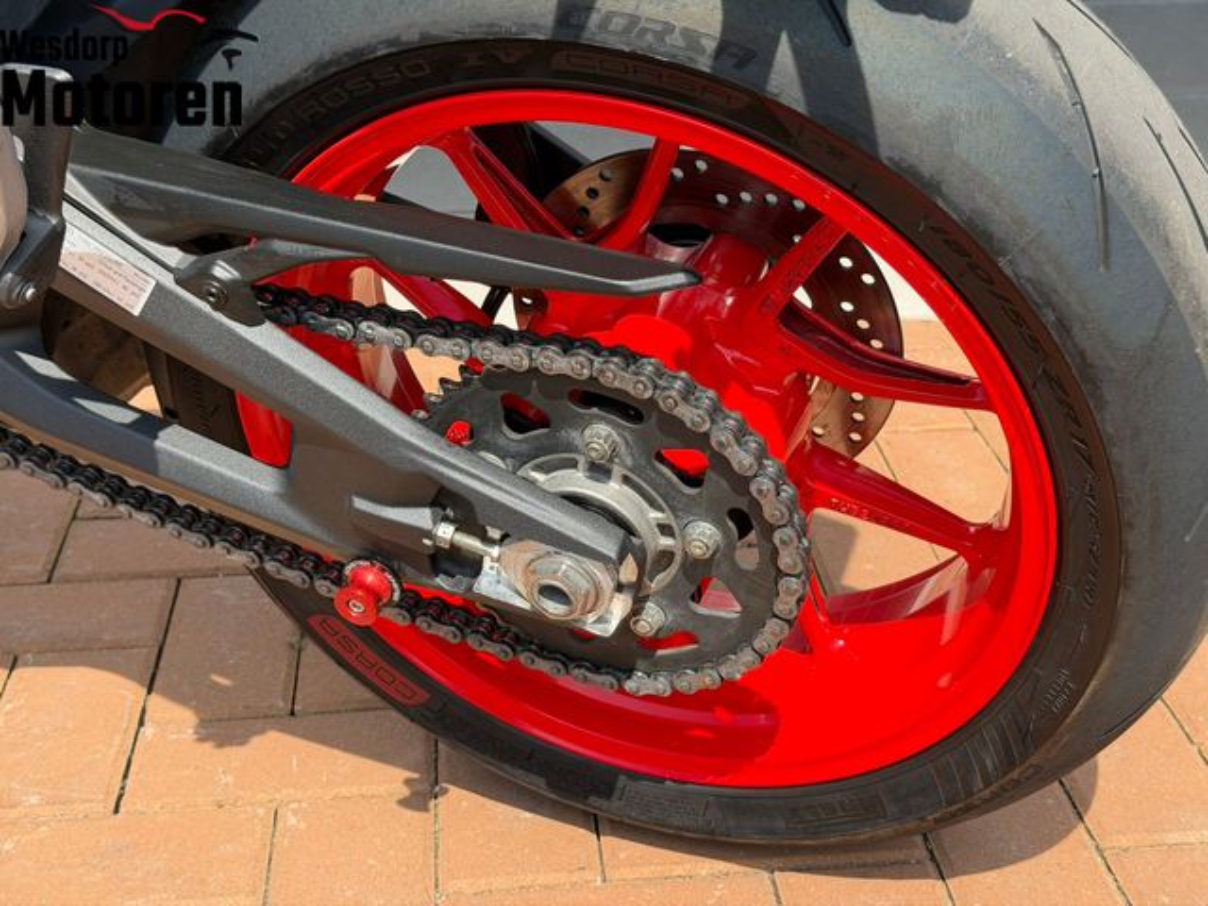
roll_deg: +1.4
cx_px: 604
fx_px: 1675
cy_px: 453
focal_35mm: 48
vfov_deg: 30.3
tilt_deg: -27.9
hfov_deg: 39.7
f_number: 1.78
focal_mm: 6.76
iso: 64
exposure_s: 1/1456
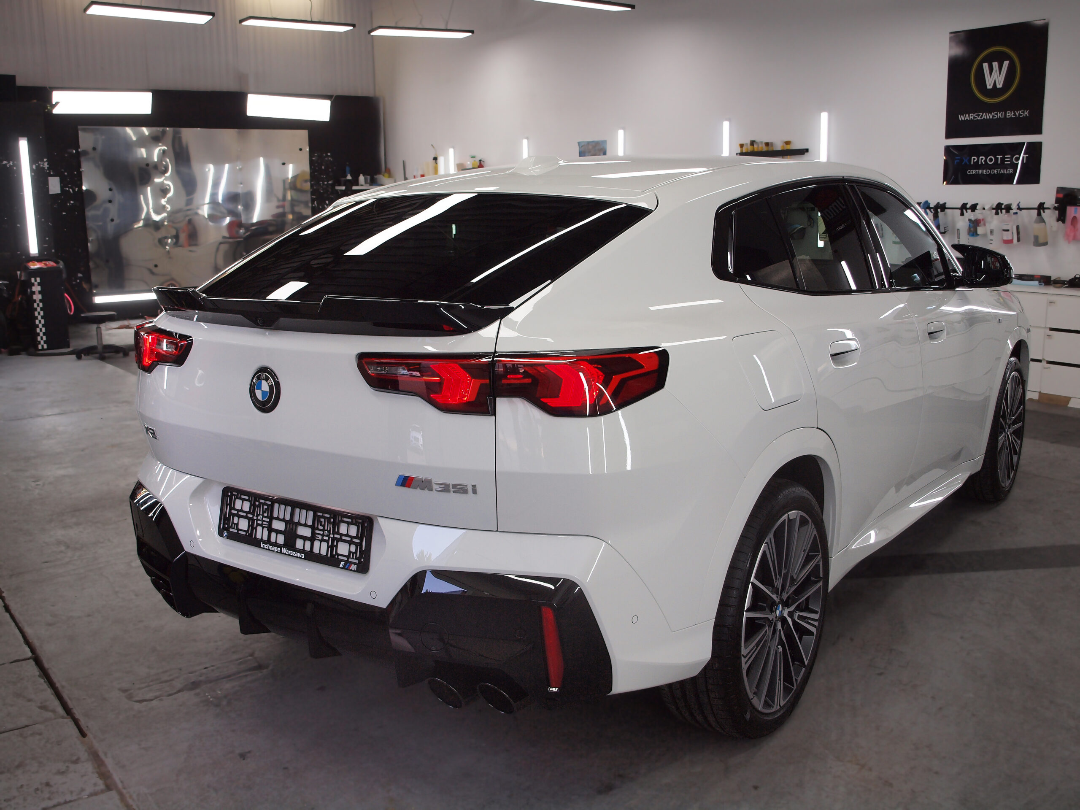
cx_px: 540
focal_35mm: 34
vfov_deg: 41.8
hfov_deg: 54.0
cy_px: 405
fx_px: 1061
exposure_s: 1/80
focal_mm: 17
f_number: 4
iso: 200
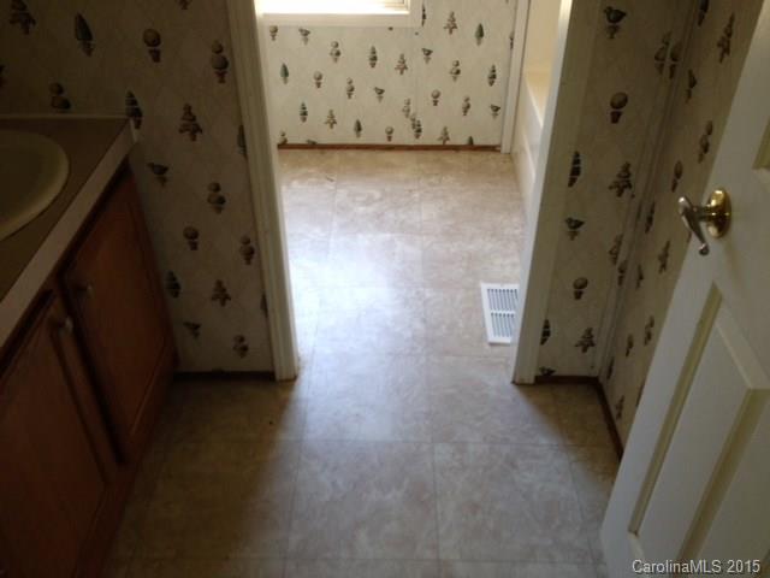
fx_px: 779
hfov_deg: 52.6
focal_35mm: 35
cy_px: 289
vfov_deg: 40.7
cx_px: 385
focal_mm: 4.28
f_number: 2.4
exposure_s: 1/31
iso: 50
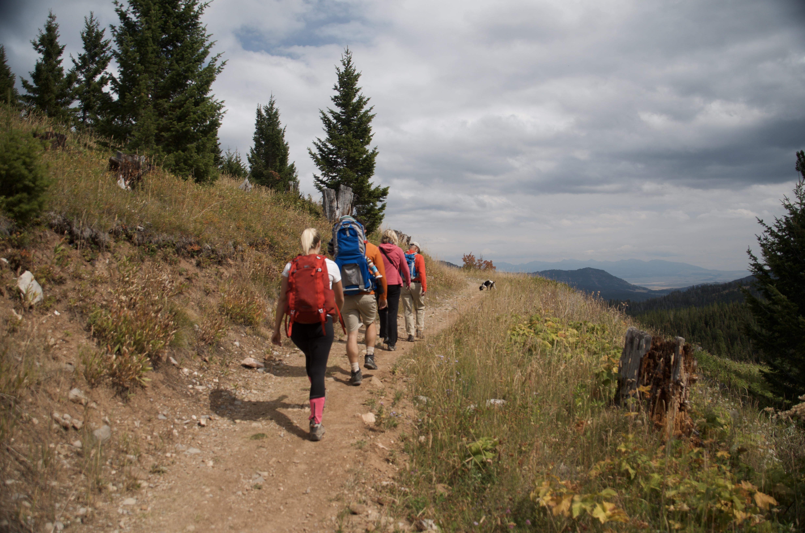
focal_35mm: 27
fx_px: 602
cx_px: 402
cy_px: 266
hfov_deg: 67.5
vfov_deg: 47.7
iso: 100
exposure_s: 1/640
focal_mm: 18
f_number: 3.5
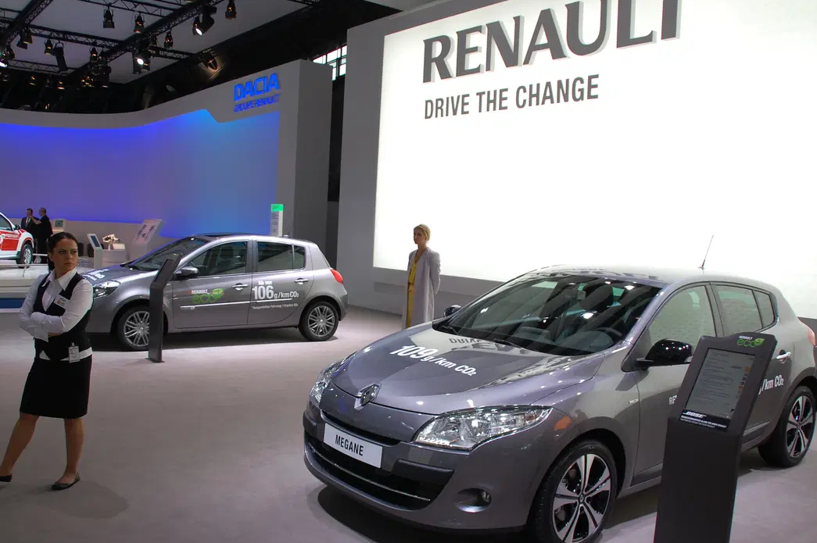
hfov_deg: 60.3
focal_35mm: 31
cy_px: 300
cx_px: 400
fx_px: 703
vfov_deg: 42.2
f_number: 5.6
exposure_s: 1/125
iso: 200
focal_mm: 18
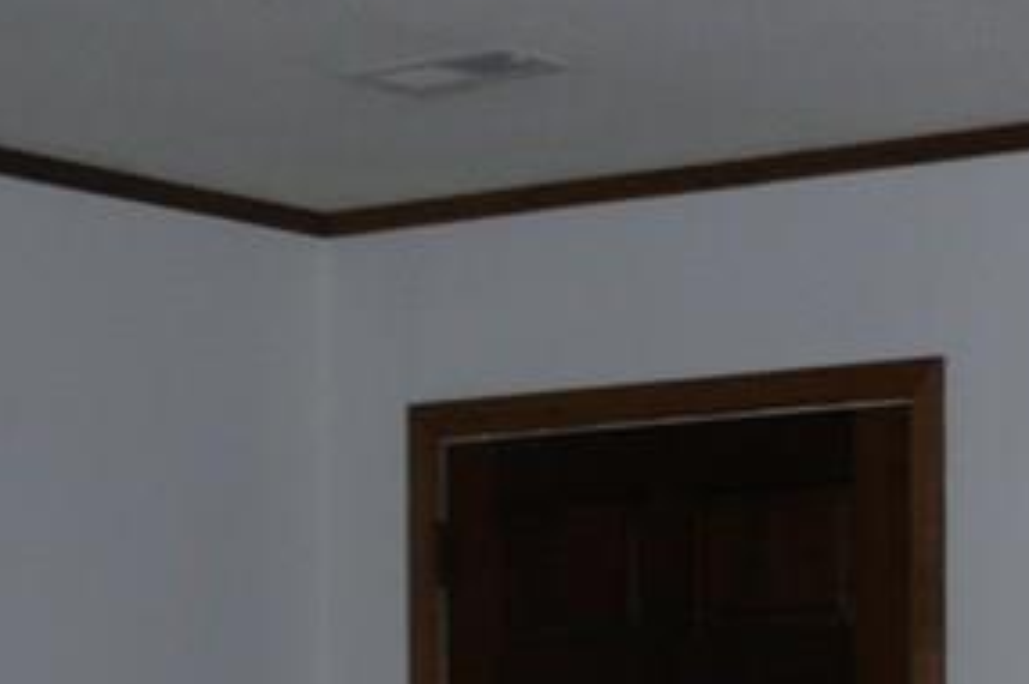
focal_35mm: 138
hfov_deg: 14.4
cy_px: 1116
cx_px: 1259
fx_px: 3940
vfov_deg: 9.6
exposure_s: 1/30
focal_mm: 7.7
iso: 100
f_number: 2.8
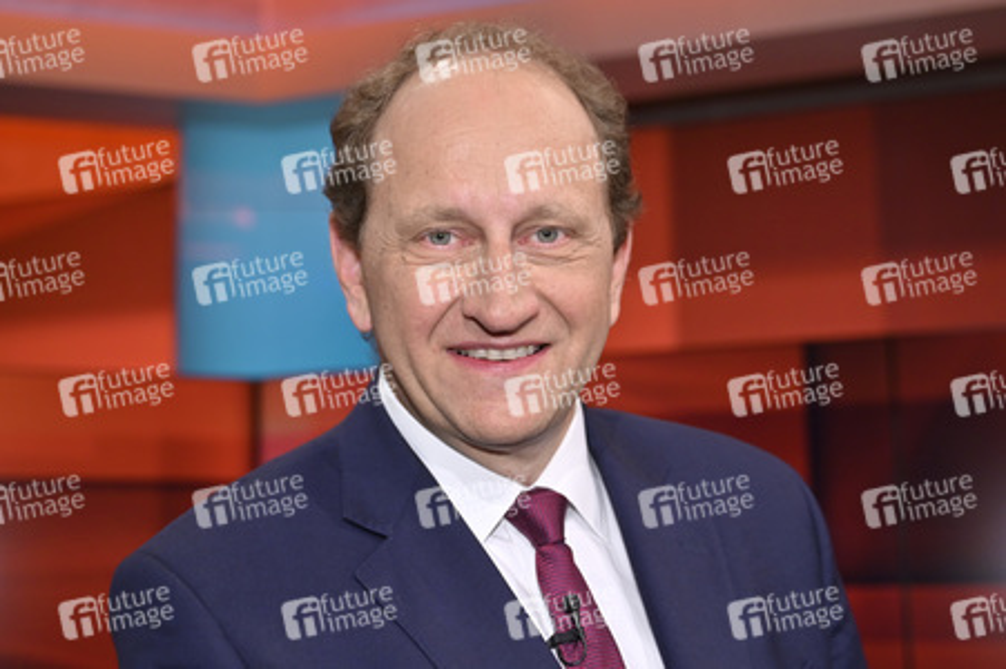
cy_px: 334
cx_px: 503
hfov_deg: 49.6
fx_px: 1089
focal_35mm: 39
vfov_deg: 34.2
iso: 500
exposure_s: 1/200
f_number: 2.8
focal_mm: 39
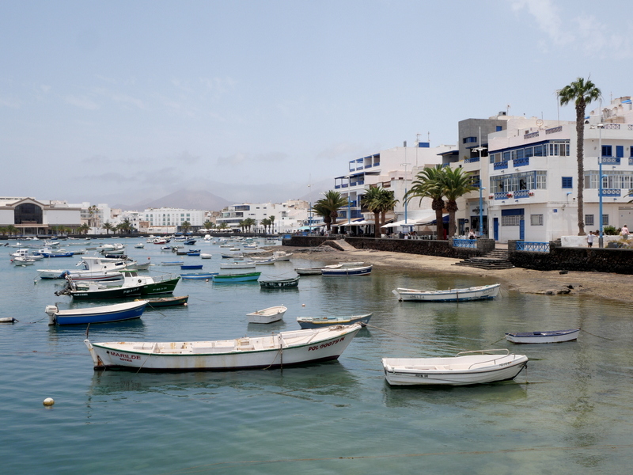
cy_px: 238
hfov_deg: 49.0
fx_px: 695
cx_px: 316
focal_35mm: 38
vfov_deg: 37.7
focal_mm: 19
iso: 200
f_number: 9
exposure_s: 1/500
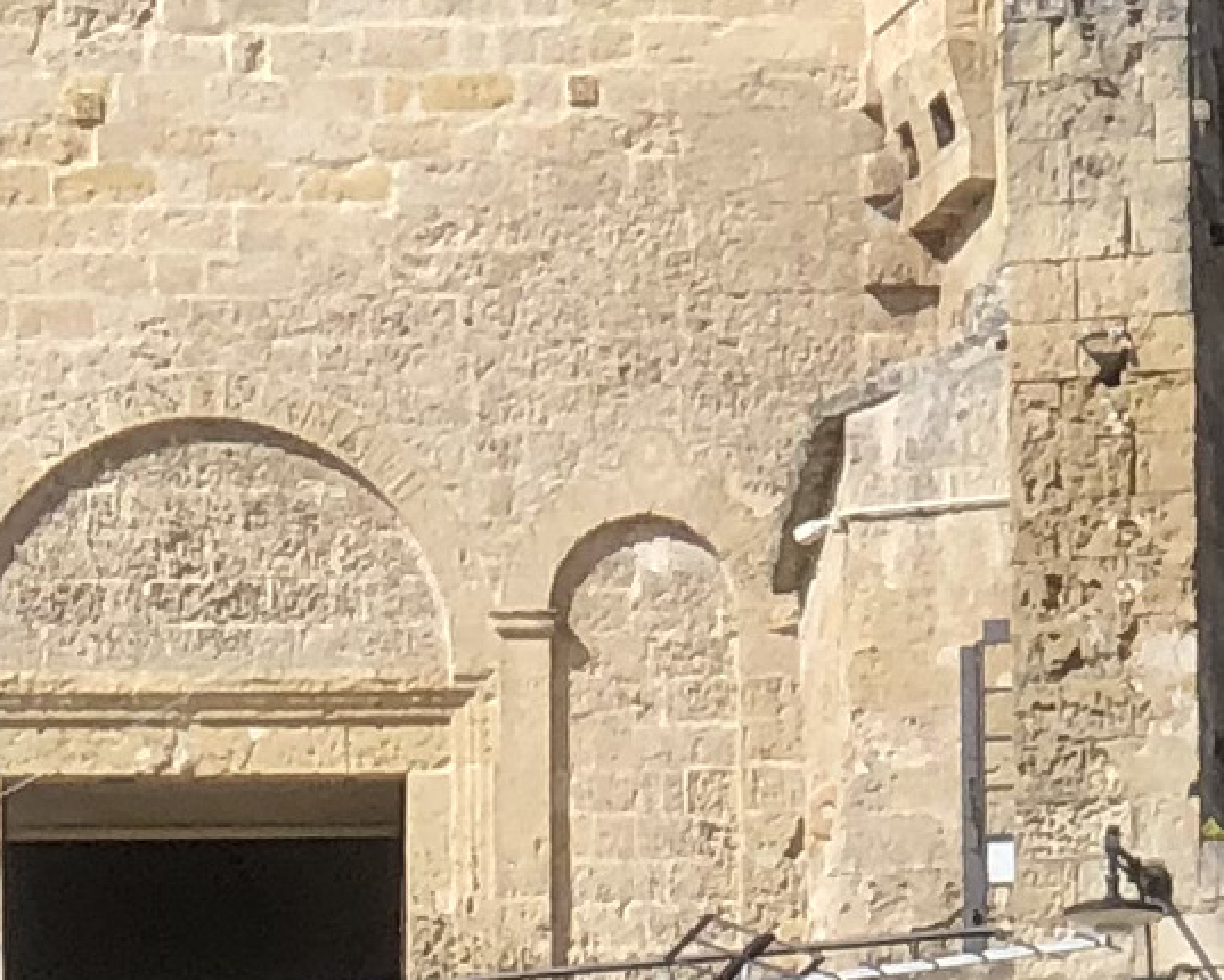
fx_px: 13698
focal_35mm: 378
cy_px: 2860
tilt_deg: +1.6
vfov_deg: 4.0
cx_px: 59
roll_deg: +1.3
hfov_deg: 5.1
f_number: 2.4
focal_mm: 6
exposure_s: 1/1389
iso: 16
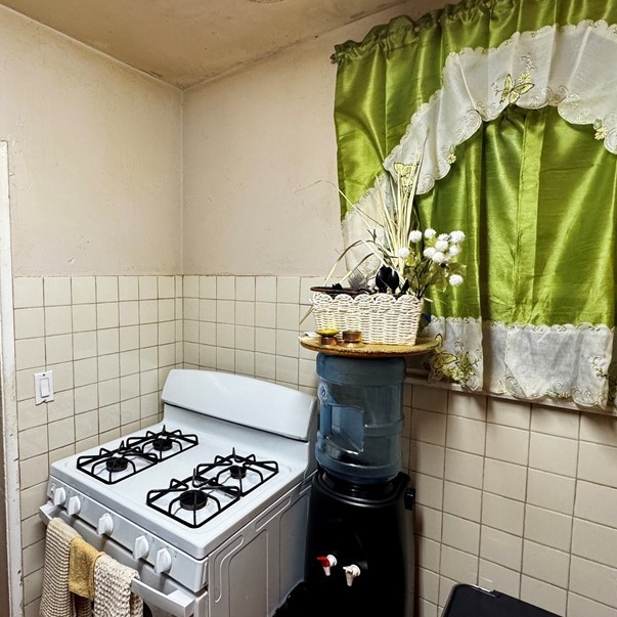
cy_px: 305
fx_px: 423
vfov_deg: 72.1
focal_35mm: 21
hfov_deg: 70.9
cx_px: 229
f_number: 2.2
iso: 250
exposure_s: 1/120
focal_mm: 2.22
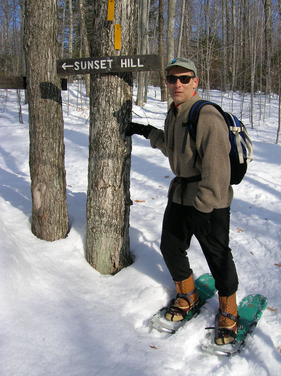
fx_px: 369
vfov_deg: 54.0
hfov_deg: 41.7
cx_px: 140
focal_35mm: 34
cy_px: 188
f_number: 4.9
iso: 50
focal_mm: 5.7
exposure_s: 1/300
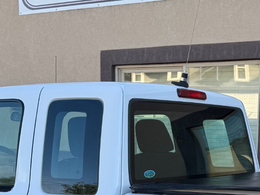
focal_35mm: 84
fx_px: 631
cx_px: 204
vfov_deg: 16.7
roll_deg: -1.4
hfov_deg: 23.0
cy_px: 241
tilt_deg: -9.1
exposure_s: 1/772
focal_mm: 6.76
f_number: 1.78
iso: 80
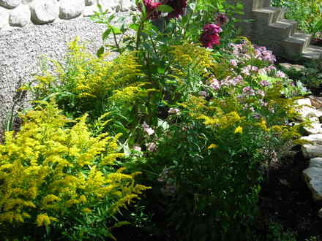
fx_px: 437
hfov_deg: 40.4
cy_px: 120
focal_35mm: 47
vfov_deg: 30.9
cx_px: 161
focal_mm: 7.8
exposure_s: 1/203
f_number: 3.4
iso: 50
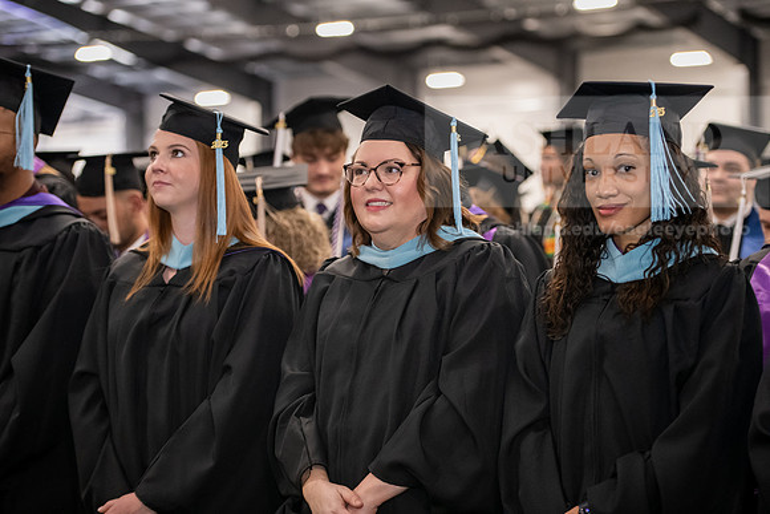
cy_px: 257
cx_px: 385
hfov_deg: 23.6
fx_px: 1840
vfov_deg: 15.9
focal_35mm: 86
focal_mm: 86
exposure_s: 1/200
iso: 3200
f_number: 3.2
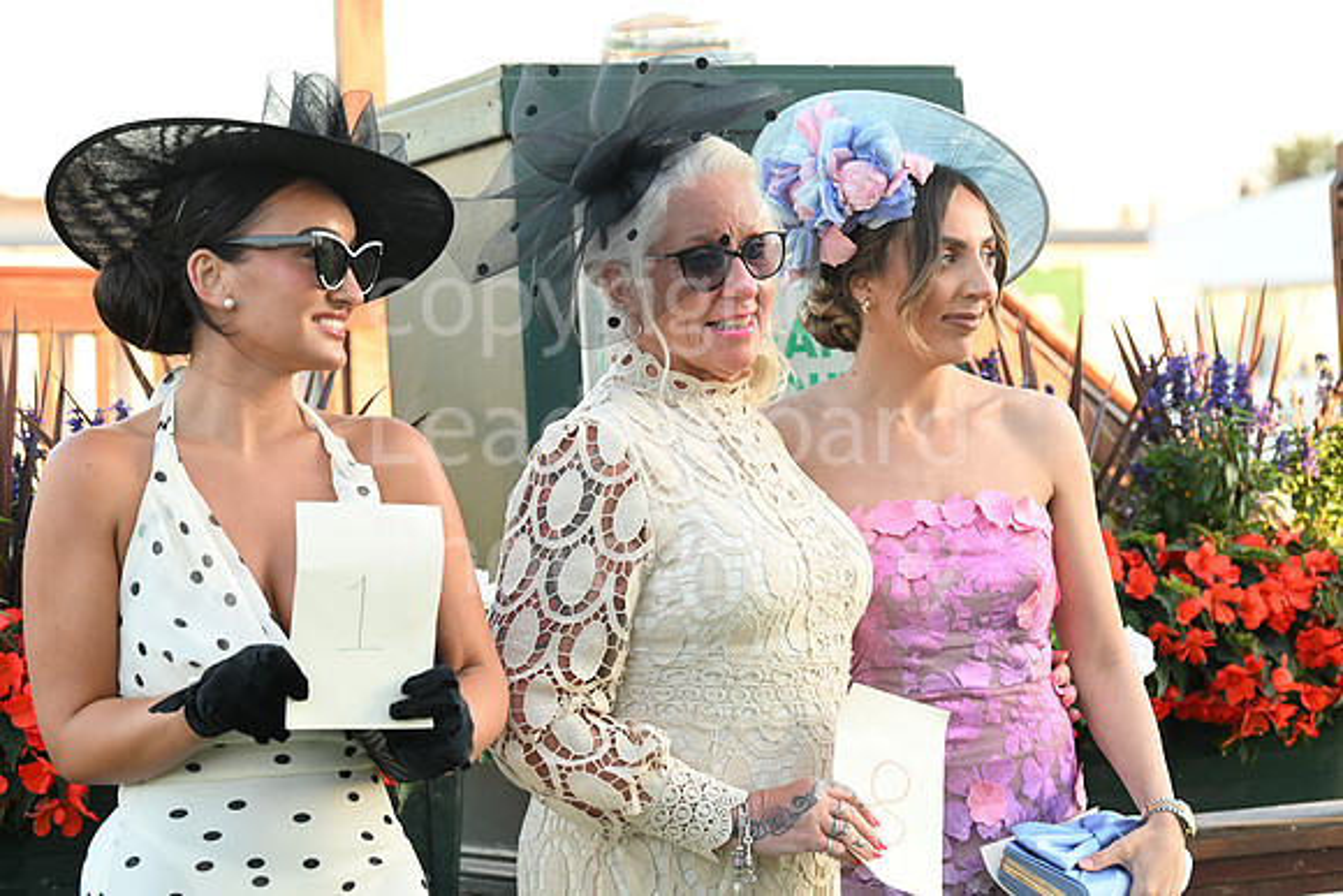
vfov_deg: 12.5
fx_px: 4104
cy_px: 448
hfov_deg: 18.6
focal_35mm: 110
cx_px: 672
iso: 1000
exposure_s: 1/160
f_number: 5.6
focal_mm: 110
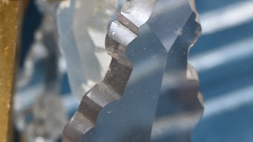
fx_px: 872
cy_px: -53
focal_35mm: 130
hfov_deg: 15.4
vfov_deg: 9.1
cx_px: -109
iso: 110
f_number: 5.6
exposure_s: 1/250
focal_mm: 26
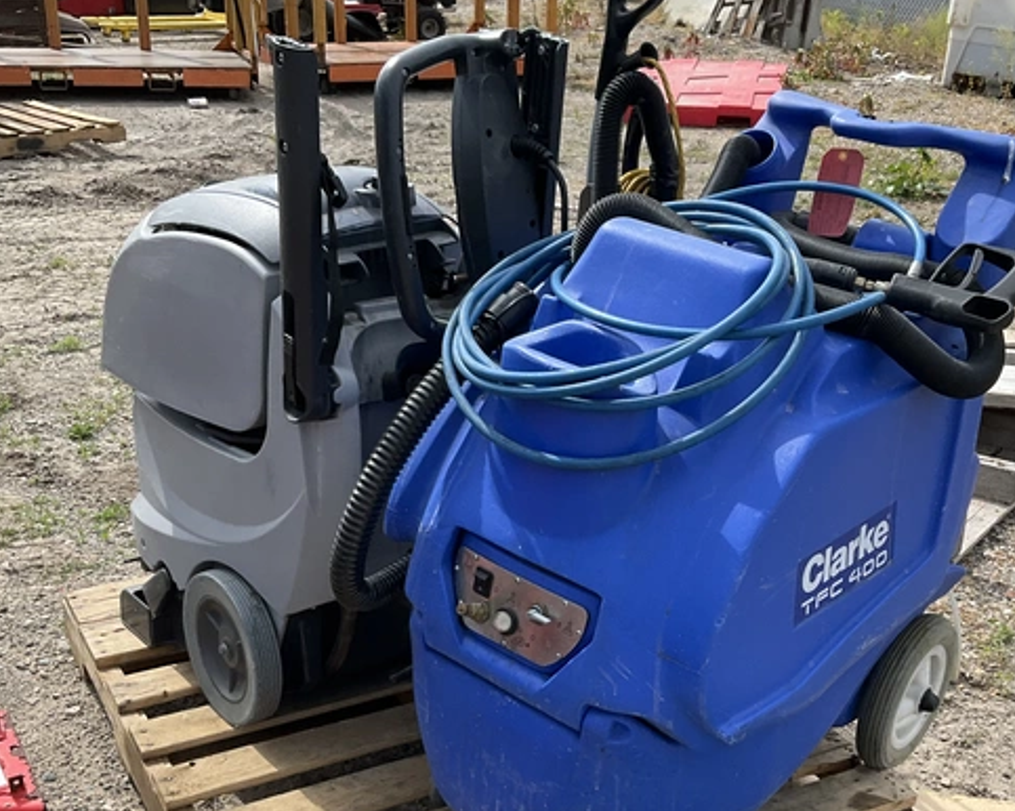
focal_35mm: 44
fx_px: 1321
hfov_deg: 41.9
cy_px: 520
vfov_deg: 33.9
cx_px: 576
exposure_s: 1/1055
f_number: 1.8
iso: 25
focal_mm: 3
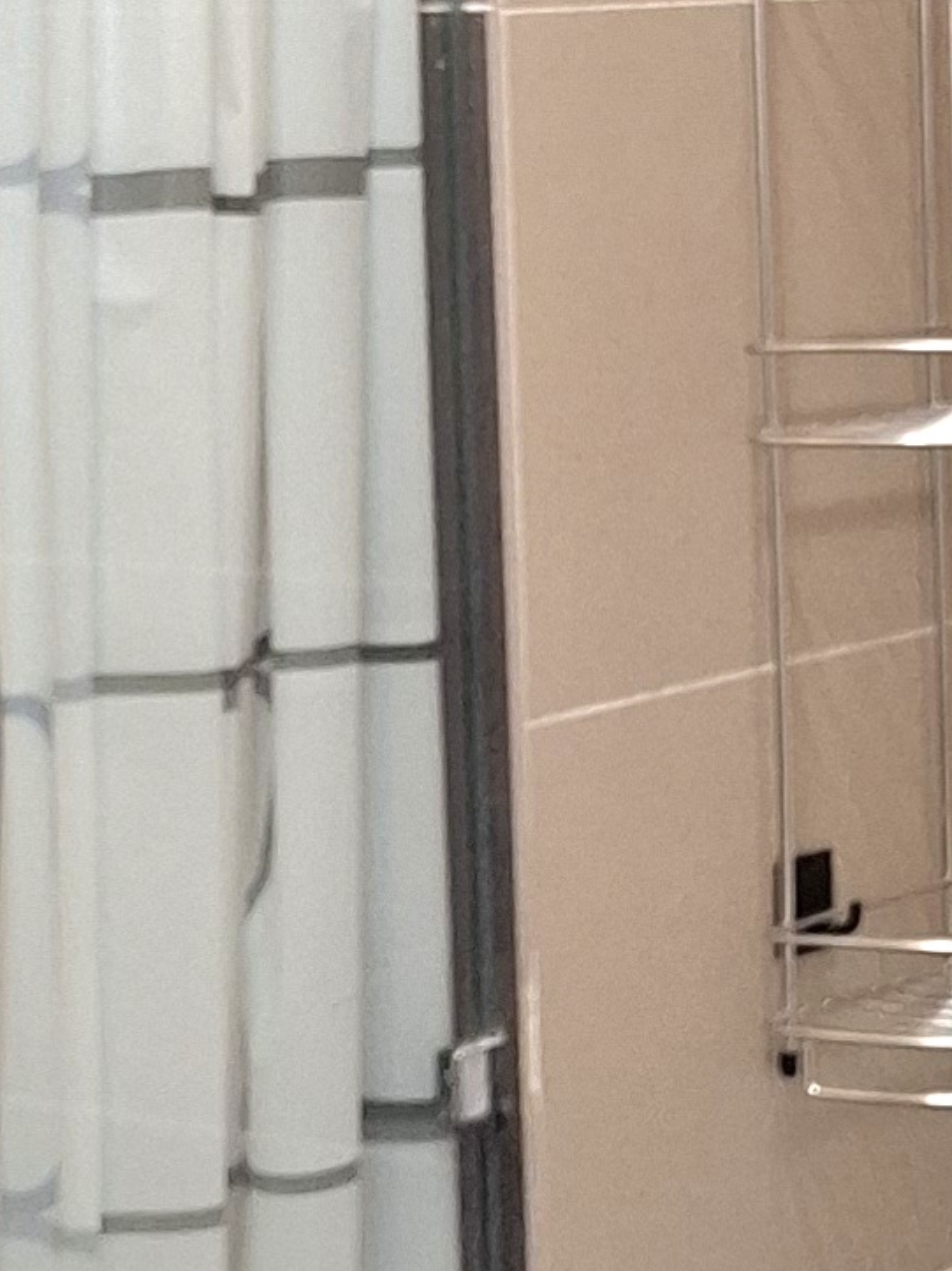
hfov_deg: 11.4
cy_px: 39
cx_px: 528
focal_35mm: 130
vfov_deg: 14.9
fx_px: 4770
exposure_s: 1/100
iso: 250
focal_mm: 5.54
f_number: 1.8
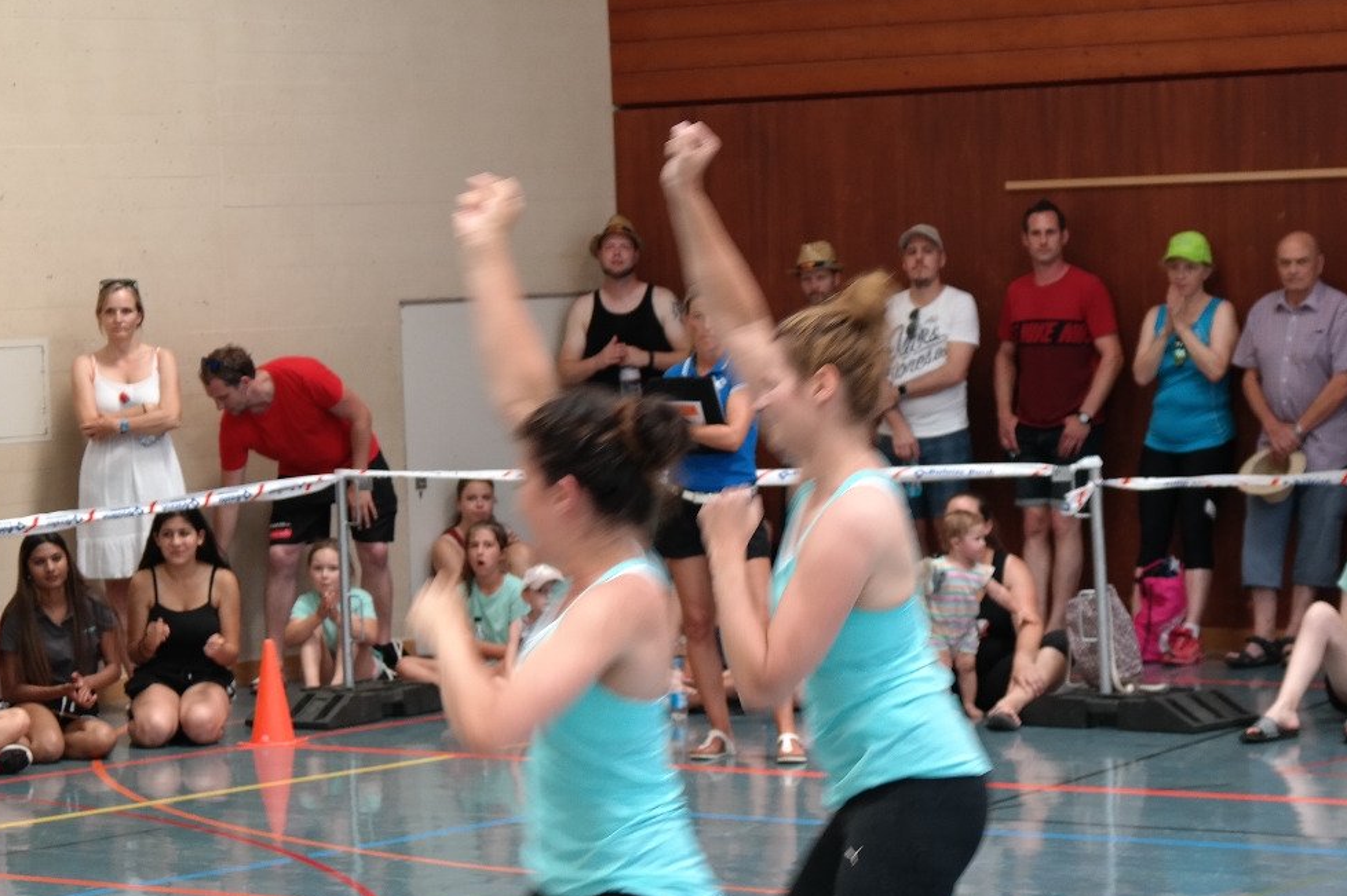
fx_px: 4712
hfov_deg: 16.3
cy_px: 592
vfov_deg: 10.9
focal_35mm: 126
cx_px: 800
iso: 200
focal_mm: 50
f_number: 4
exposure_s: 1/80
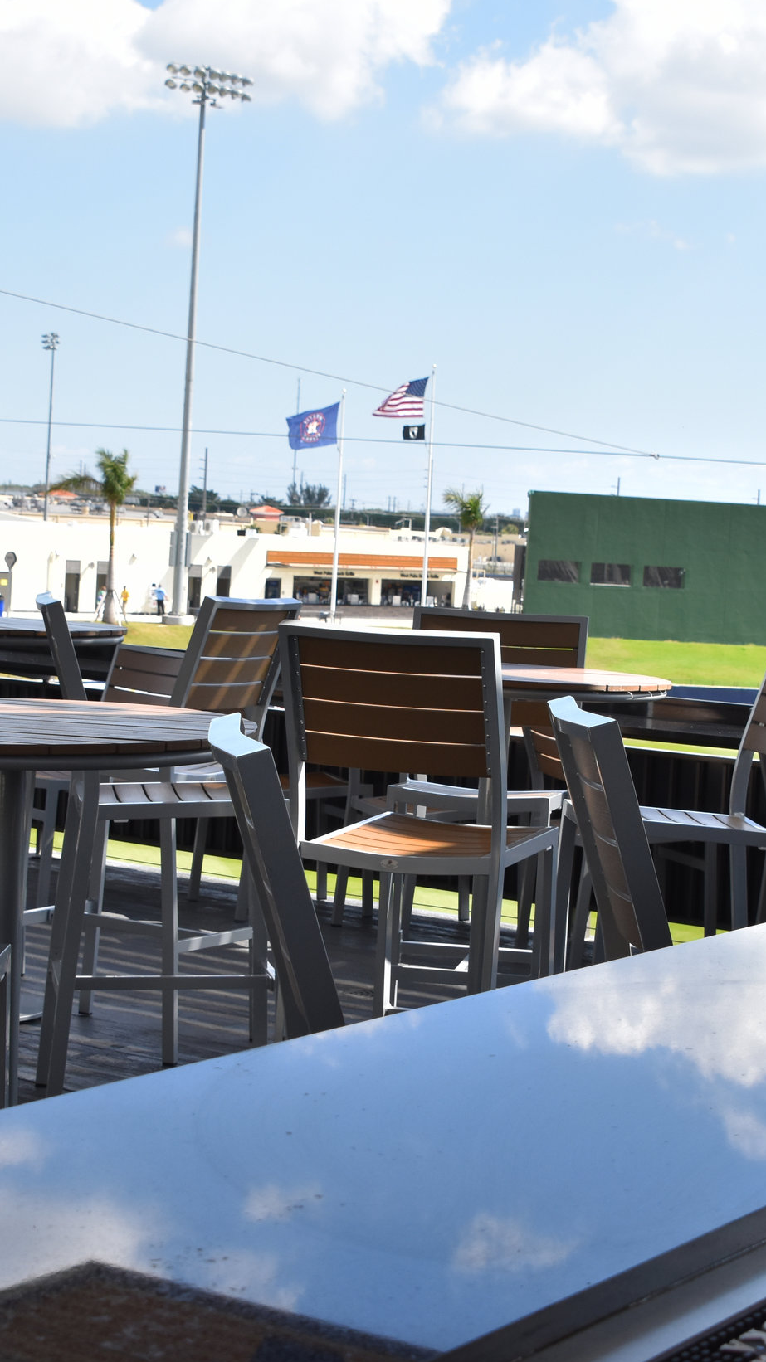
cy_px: 682
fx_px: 2421
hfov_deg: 18.0
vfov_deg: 31.4
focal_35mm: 67
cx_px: 460
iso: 400
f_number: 8
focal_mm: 28
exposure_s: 1/500
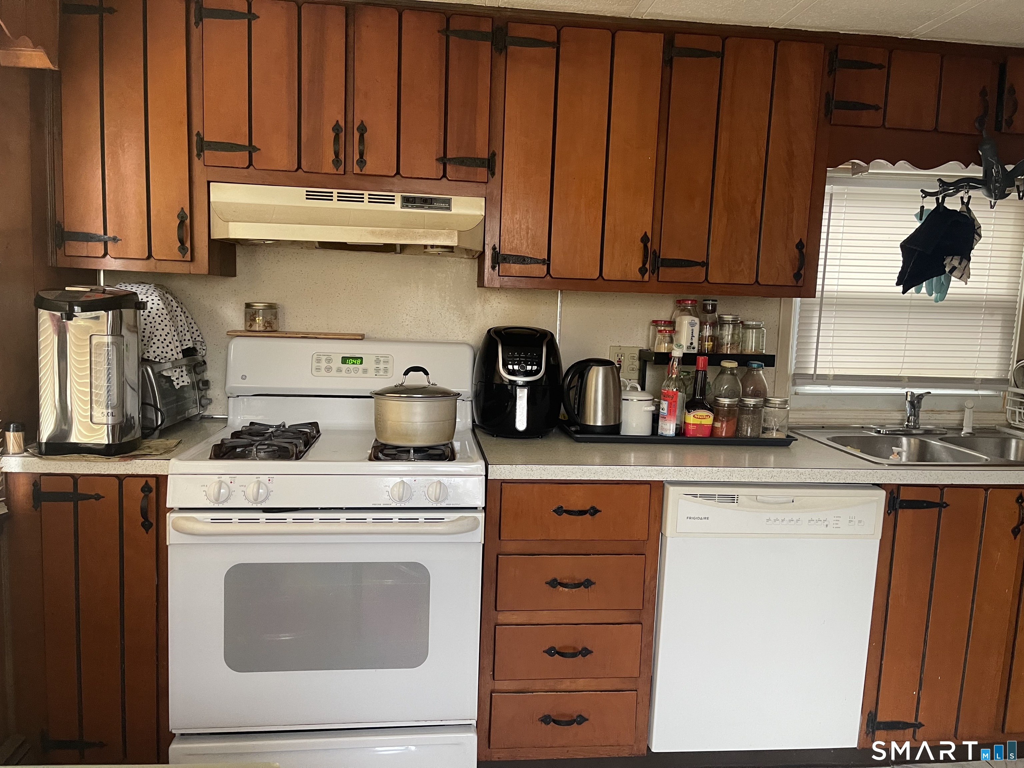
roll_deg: -2.5
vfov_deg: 54.9
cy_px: 384
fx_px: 740
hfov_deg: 69.4
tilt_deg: -7.1
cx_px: 512
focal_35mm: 25
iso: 250
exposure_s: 1/60
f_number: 1.6
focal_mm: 5.1
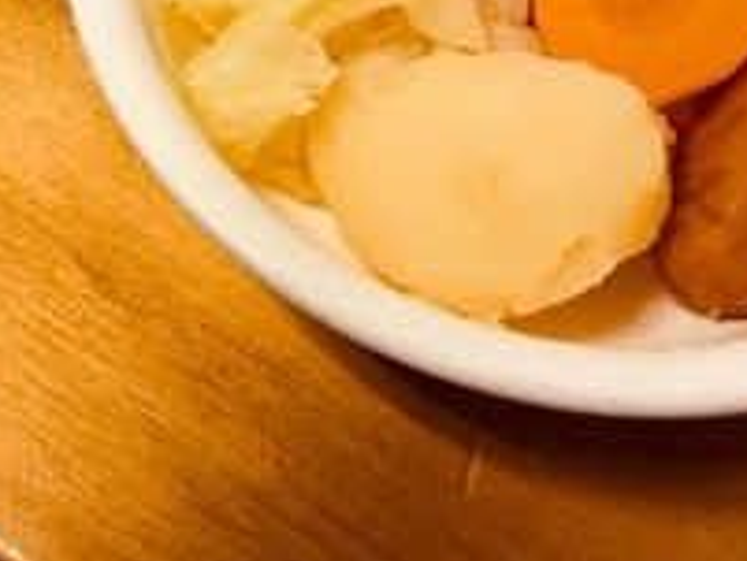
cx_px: 178
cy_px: -110
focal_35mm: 72
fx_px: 1555
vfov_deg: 19.3
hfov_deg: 26.6
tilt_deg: -56.3
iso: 100
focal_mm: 4.15
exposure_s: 1/30
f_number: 2.2
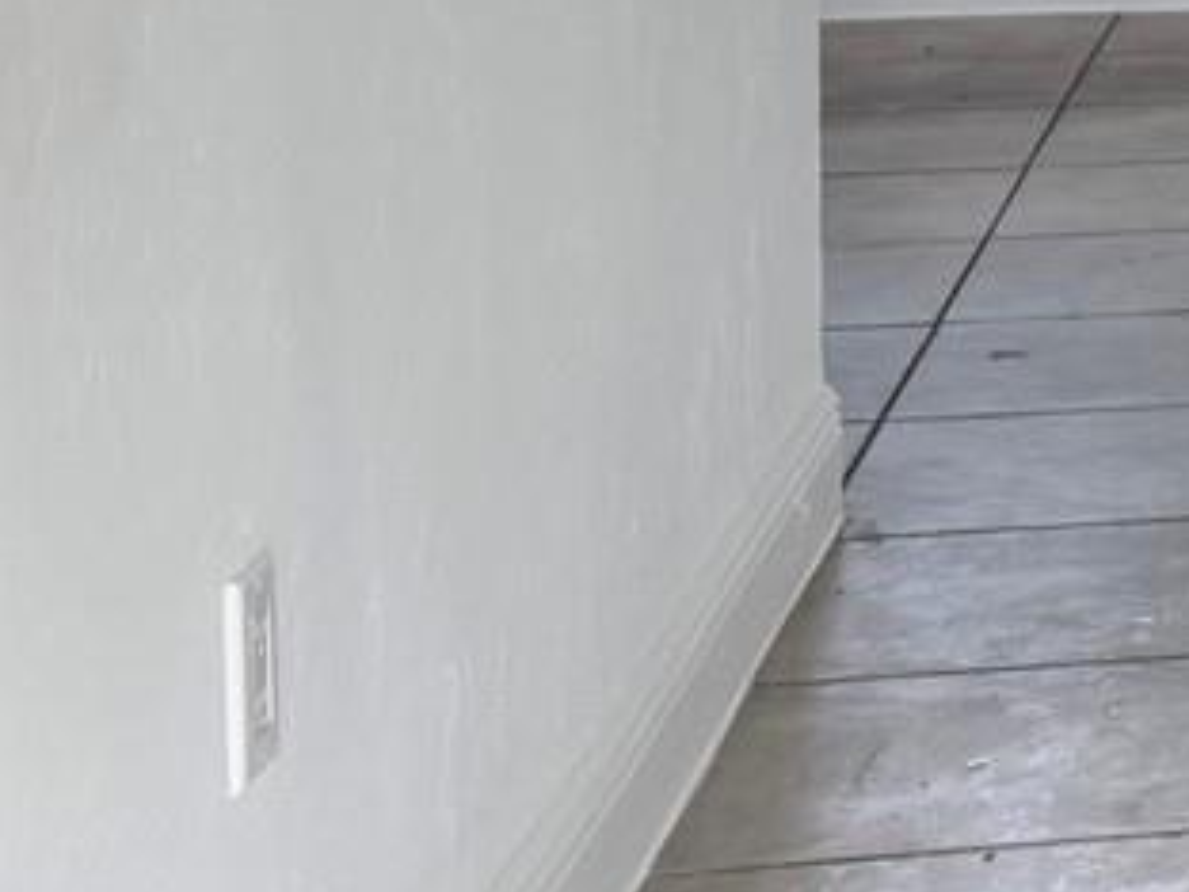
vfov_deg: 11.5
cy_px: -442
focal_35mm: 123
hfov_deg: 12.2
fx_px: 4225
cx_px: 2980
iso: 160
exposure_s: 1/121
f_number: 1.78
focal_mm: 6.76
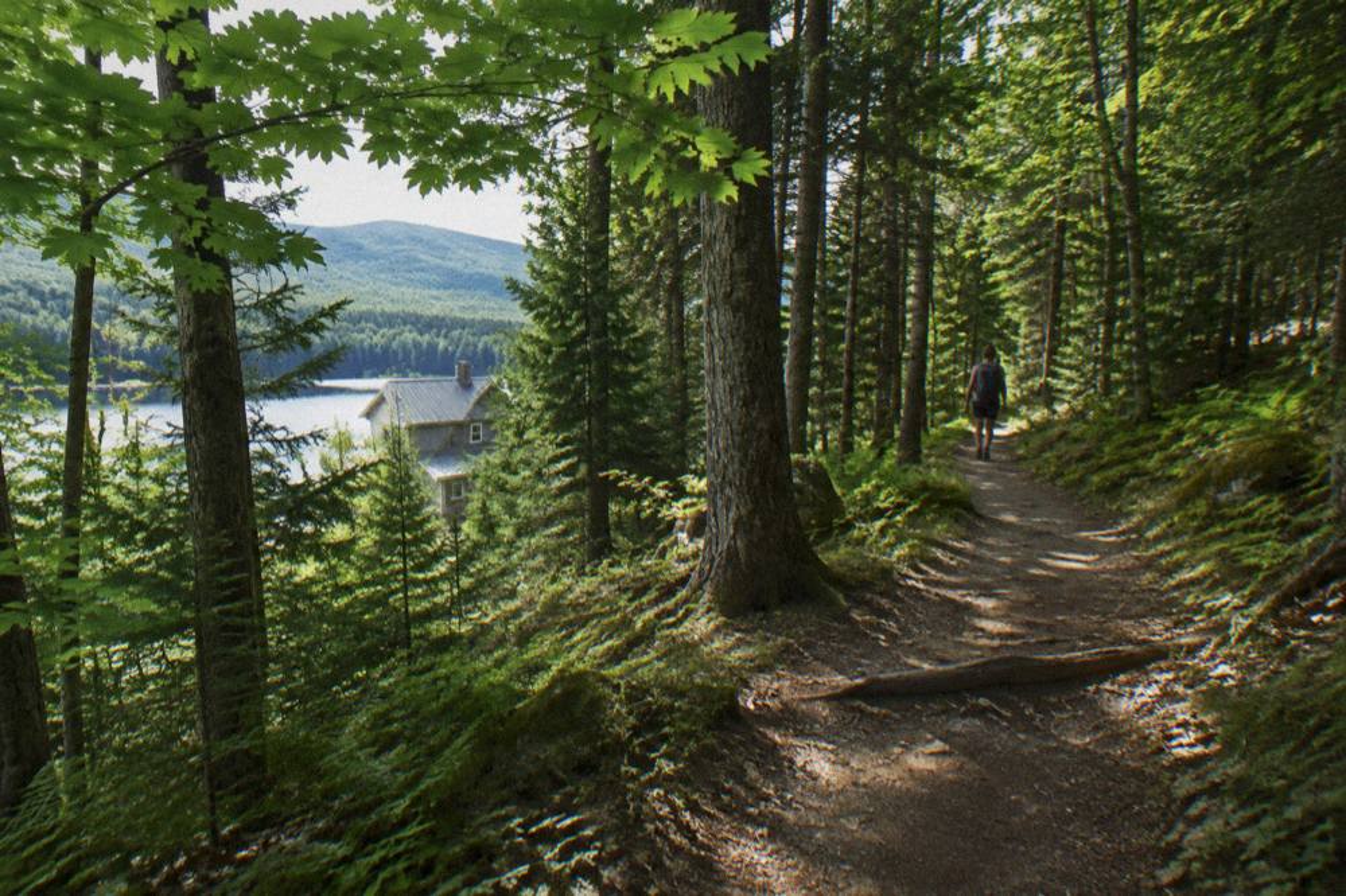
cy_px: 448
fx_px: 1383
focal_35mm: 37
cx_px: 673
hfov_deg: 51.9
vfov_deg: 35.9
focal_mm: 37
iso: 320
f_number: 4.5
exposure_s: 1/500
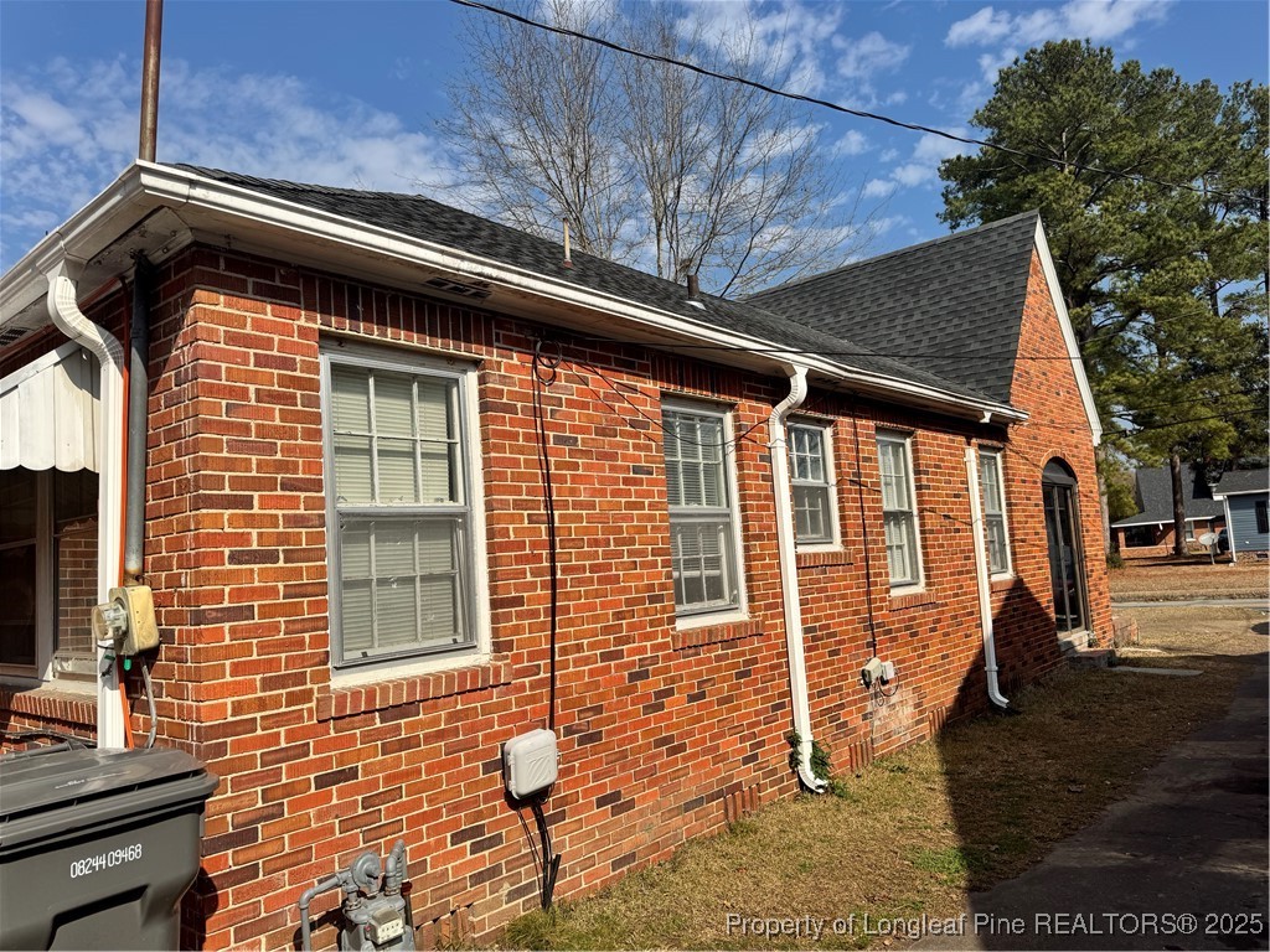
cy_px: 476
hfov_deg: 71.6
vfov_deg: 56.8
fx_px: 881
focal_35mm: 24
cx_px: 635
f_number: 1.78
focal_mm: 6.76
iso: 80
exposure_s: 1/6410
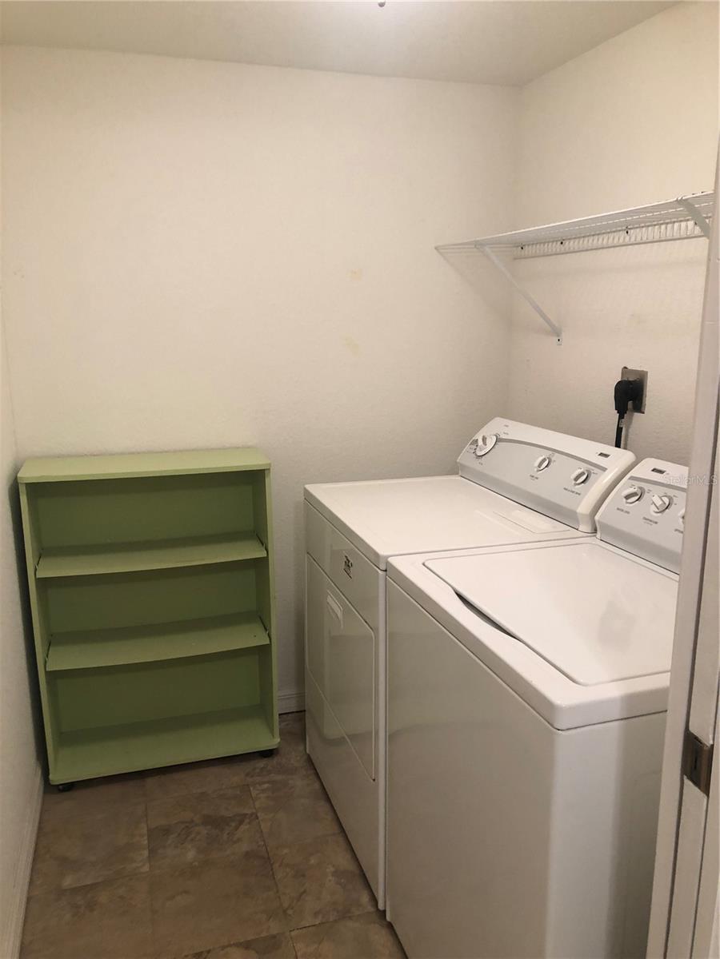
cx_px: 360
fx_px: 777
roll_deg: +0.3
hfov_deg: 49.7
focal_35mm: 28
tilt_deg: -11.7
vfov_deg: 63.4
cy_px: 480
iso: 40
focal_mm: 3.99
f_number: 1.8
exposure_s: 1/30
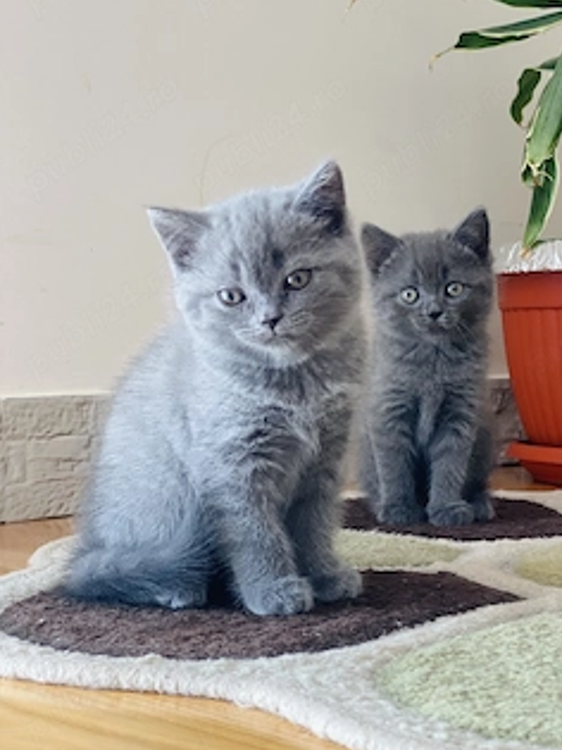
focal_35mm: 66
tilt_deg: +1.7
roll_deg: -0.9
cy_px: 357
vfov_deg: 29.4
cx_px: 352
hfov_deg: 22.2
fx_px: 1430
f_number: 2
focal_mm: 6
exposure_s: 1/67
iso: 250
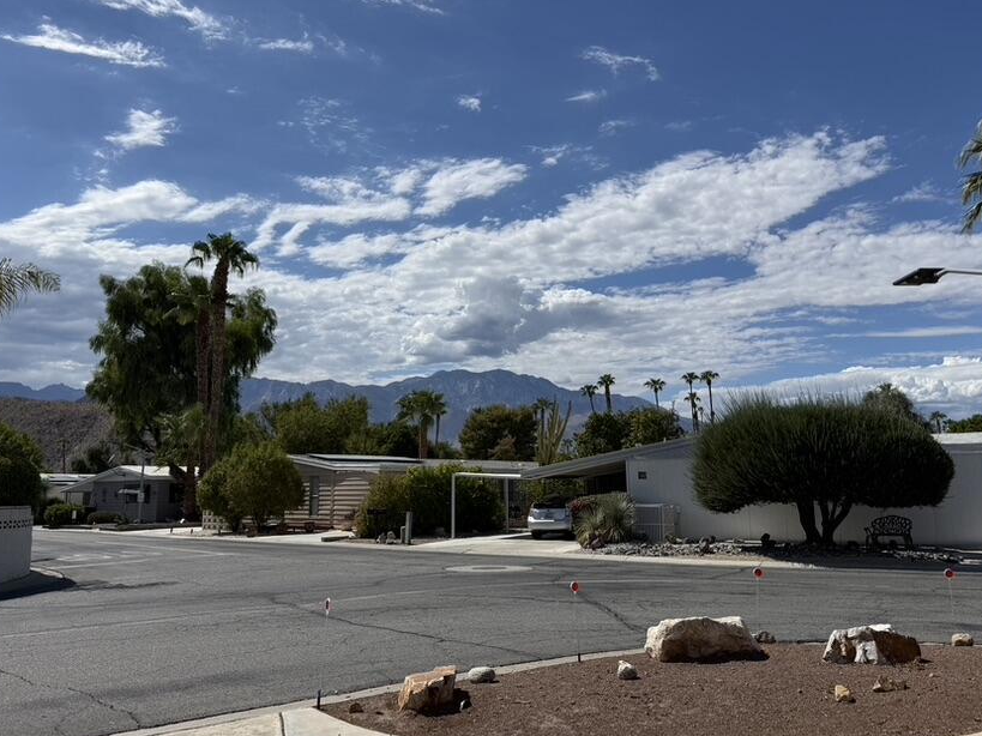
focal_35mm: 30
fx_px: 851
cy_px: 343
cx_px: 501
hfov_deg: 60.0
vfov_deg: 46.8
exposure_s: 1/11905
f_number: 1.78
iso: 80
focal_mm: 6.76
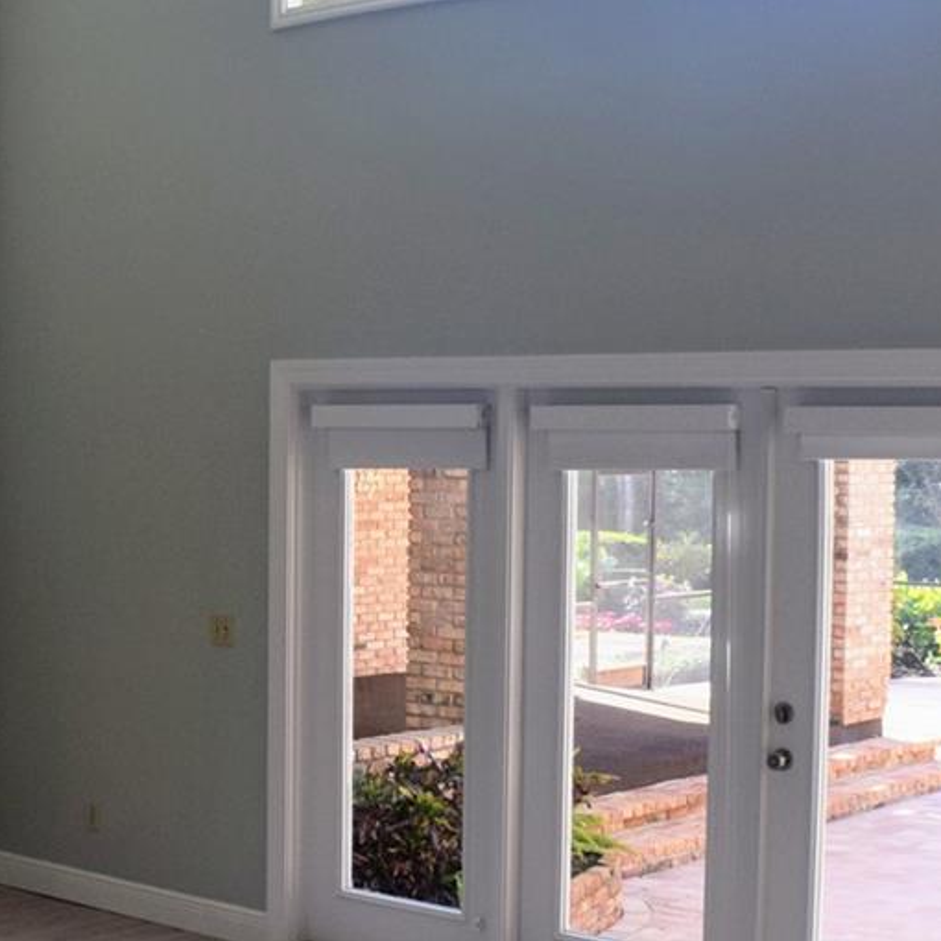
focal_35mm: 88
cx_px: 288
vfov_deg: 19.7
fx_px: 2706
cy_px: 568
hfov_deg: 19.6
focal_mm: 22
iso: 400
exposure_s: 1/125
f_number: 5.6
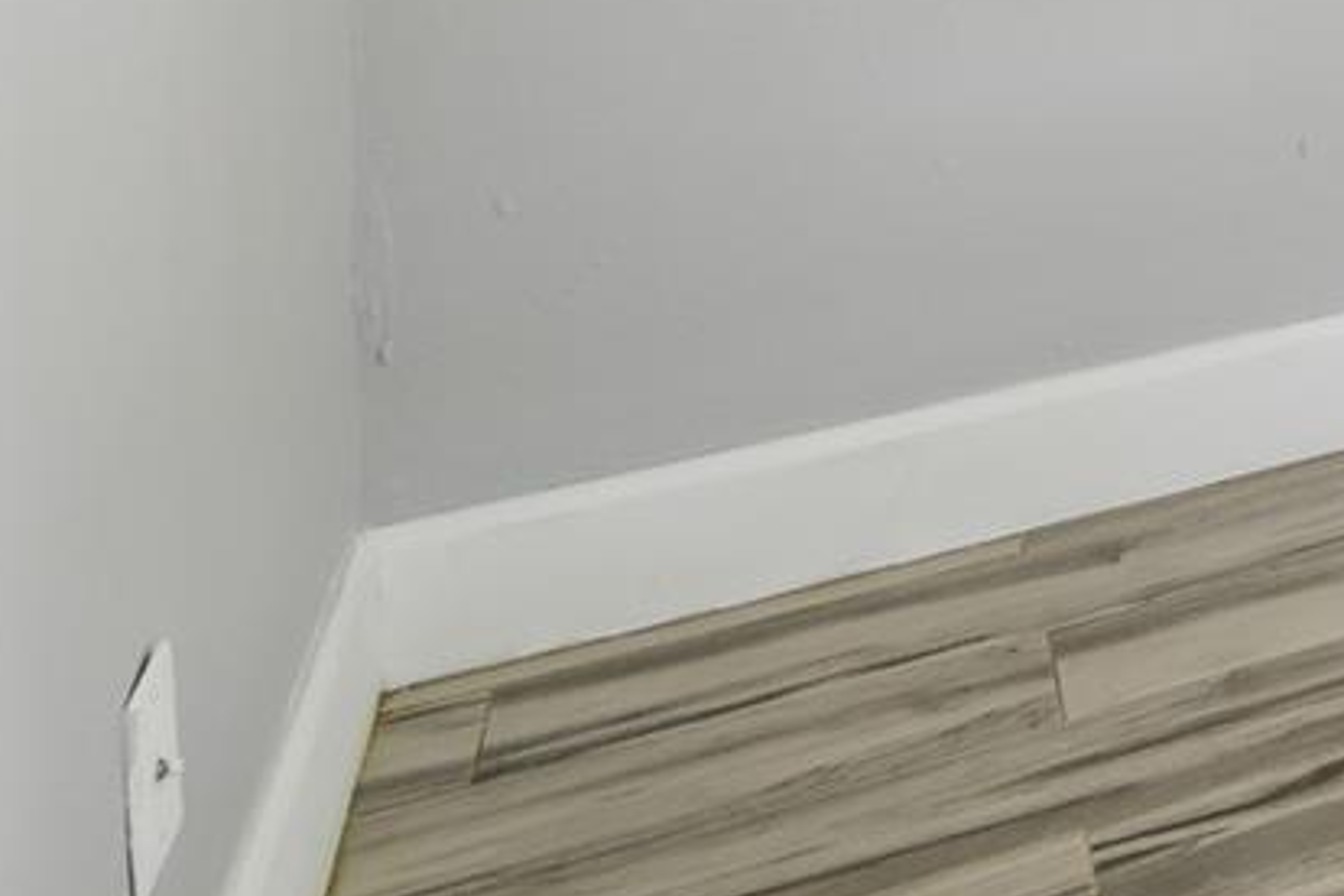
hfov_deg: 24.3
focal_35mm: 58
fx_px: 2165
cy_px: -604
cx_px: 2159
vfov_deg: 19.1
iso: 100
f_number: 7.1
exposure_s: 1
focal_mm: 10
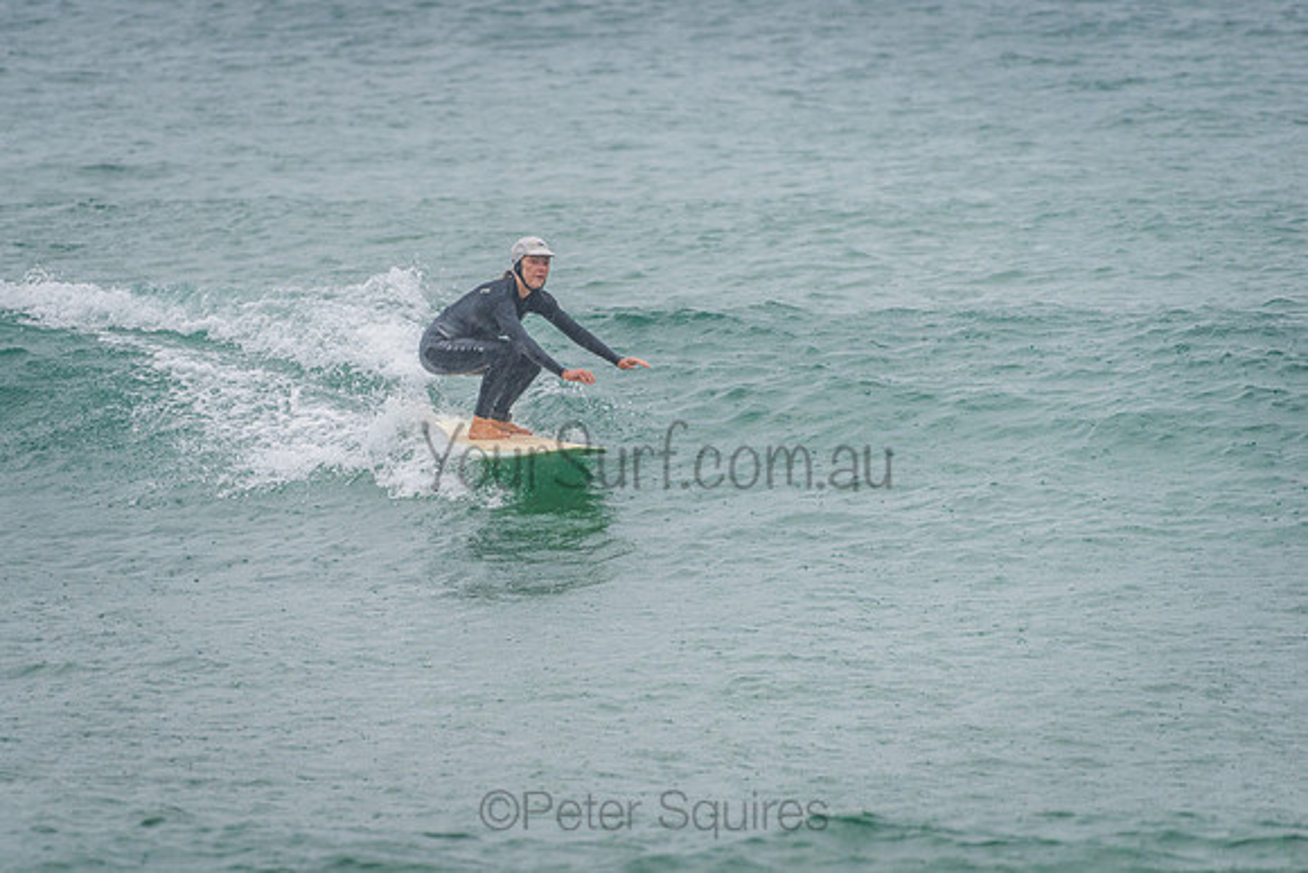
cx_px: 522
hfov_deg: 3.4
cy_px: 448
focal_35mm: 604
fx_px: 21959
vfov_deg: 2.3
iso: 360
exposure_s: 1/320
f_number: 5.6
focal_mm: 500
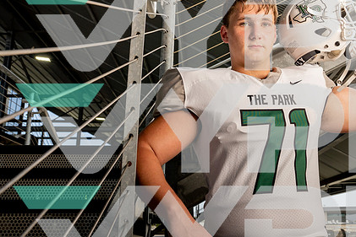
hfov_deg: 47.8
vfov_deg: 33.4
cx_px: 231
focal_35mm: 40
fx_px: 396
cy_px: 129
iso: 160
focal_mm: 29
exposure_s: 1/400
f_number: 8
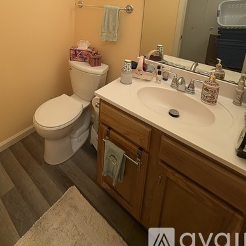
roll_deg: -1.9
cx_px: 91
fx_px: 177
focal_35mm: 22
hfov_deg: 68.4
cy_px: 35
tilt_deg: -12.5
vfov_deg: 61.2
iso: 200
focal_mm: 2.22
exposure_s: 1/120
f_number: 2.2
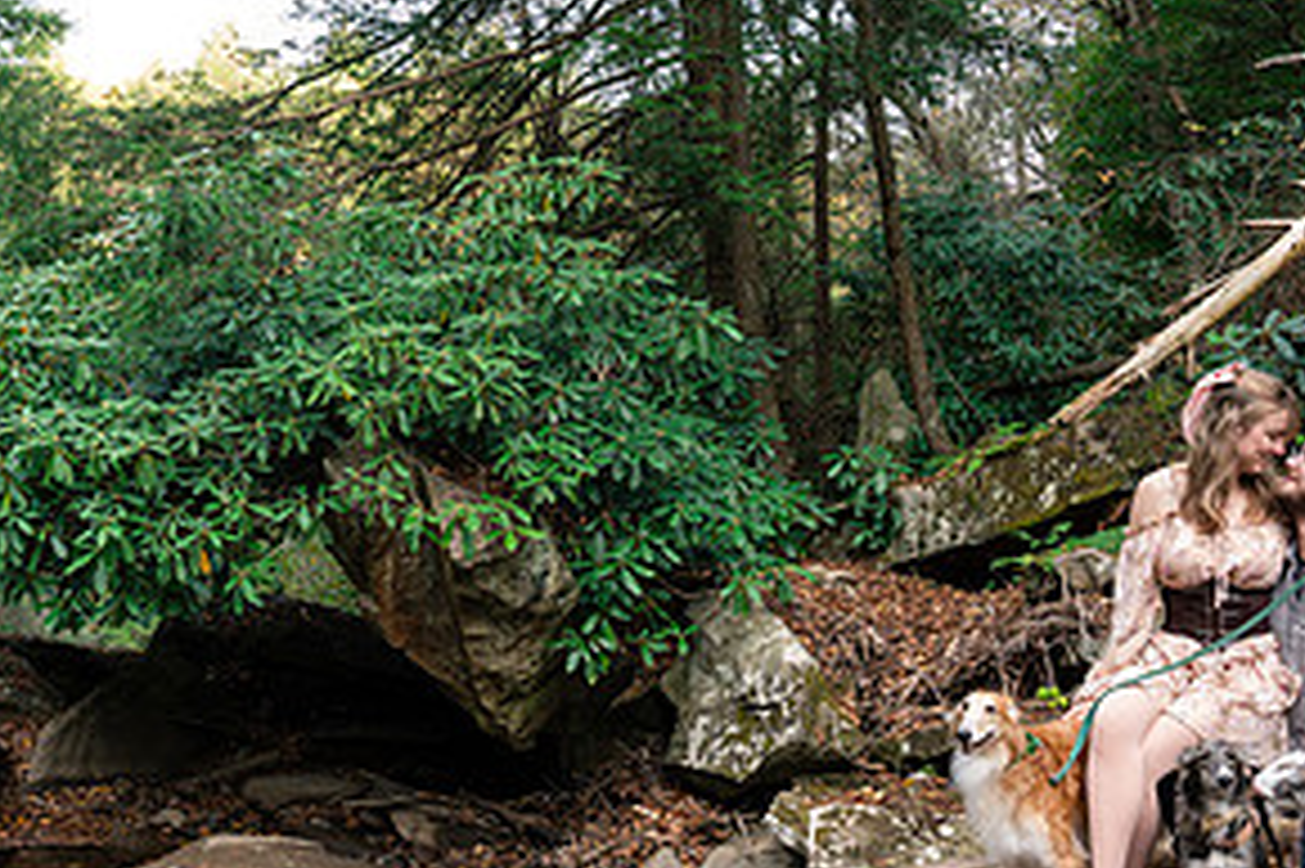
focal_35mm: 48
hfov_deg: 41.0
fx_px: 1739
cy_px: 524
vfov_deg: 28.0
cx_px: 536
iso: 2000
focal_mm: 24
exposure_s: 1/100
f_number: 8
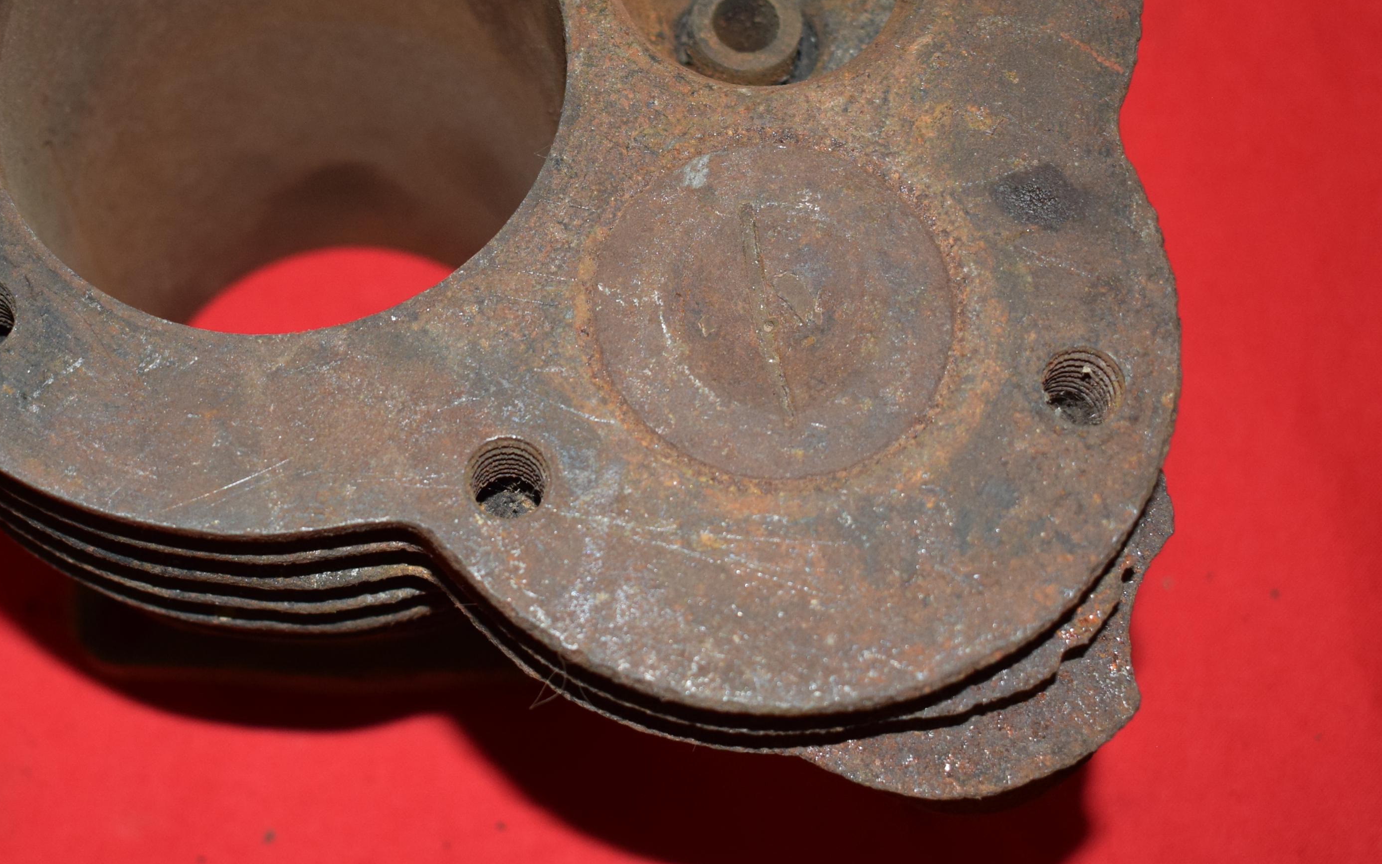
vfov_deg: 19.3
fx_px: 2517
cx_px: 458
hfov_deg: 30.5
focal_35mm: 67
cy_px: 211
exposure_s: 1/160
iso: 640
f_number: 5
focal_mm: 27
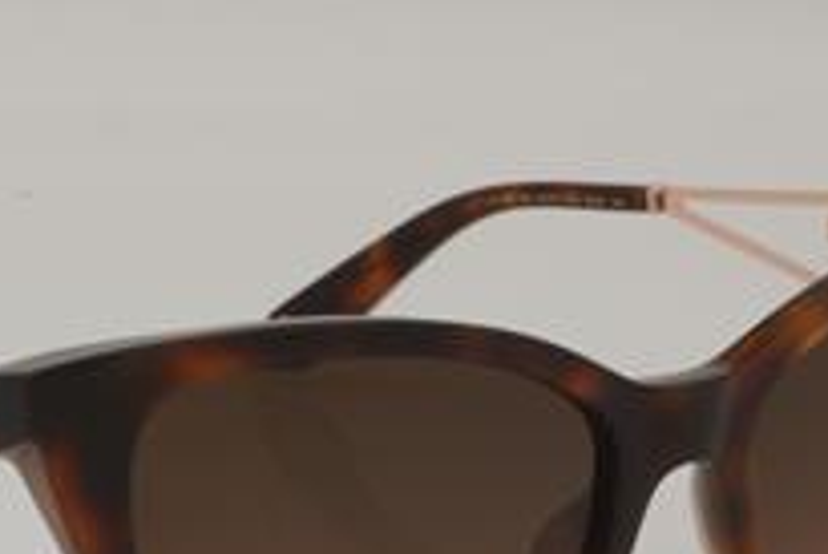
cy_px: 497
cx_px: 323
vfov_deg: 9.4
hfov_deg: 14.0
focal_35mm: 146
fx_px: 3360
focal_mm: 50
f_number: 36
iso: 100
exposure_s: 1/3
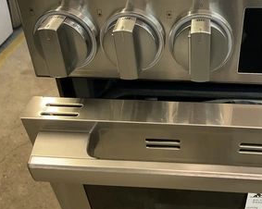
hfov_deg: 45.1
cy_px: 80
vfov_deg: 37.1
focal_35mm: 40
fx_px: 310
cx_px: 176
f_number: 1.8
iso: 320
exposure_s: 1/30
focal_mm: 3
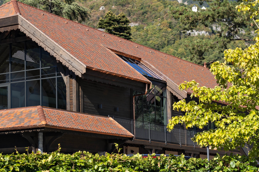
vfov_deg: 14.3
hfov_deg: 21.4
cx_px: 94
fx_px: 684
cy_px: 30
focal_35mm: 95
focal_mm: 56
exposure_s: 1/60
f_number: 16
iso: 200
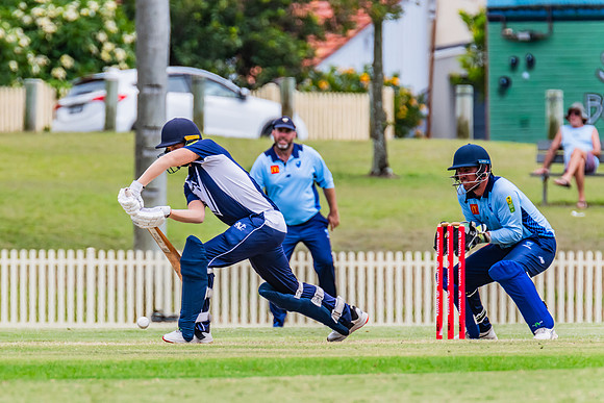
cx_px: 236
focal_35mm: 732
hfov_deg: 2.8
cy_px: 208
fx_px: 12284
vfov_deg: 1.9
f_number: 9
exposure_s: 1/2000
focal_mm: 600
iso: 800
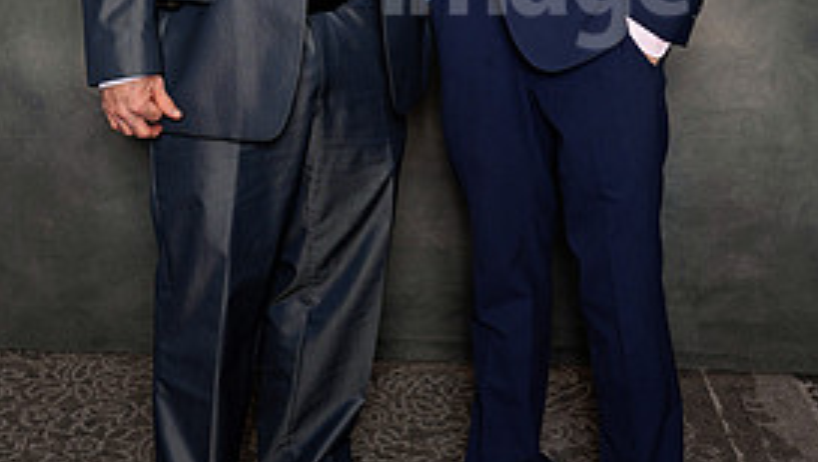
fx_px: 1910
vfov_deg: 13.1
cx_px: 390
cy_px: -195
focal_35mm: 88
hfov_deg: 24.2
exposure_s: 1/80
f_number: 6.3
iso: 100
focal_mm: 34
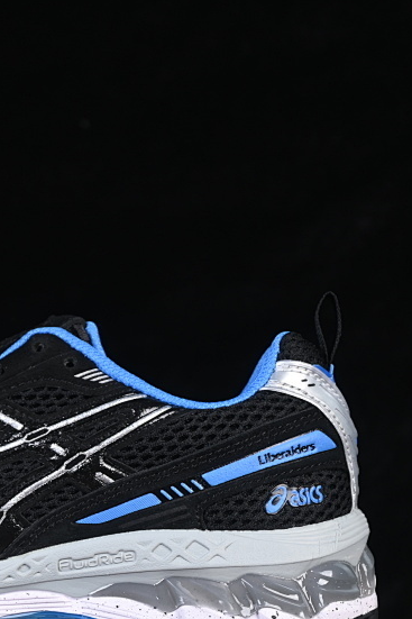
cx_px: -10
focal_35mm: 147
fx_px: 2525
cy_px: 399
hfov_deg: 9.3
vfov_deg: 14.0
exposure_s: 1/60
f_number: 6.3
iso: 160
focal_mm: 50
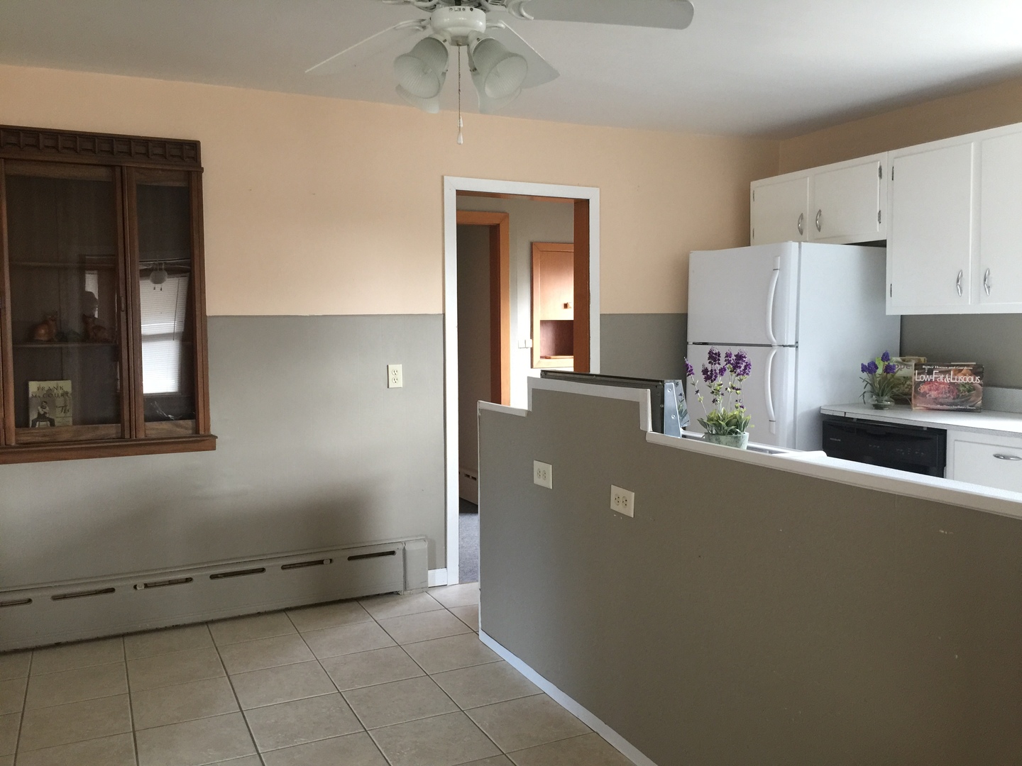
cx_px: 511
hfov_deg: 61.7
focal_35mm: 29
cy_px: 383
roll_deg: +0.0
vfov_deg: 48.2
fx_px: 856
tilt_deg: -3.1
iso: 100
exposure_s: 1/15
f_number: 2.2
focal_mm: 4.15
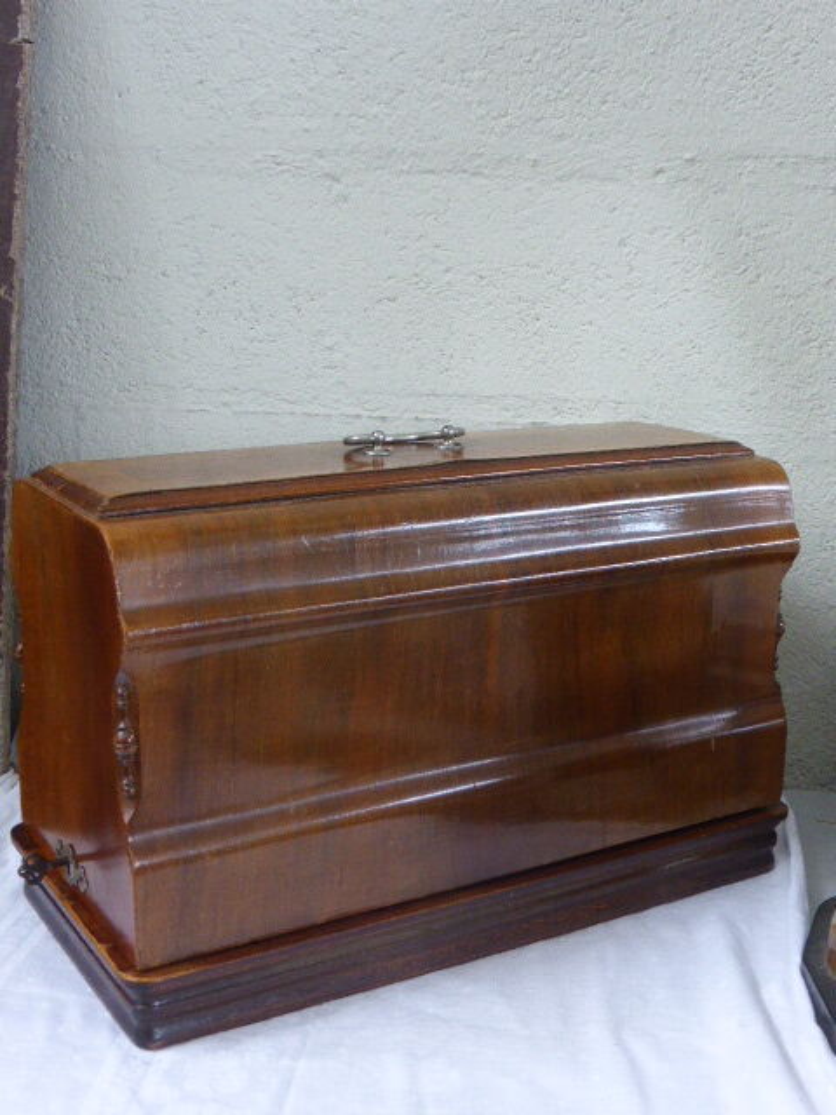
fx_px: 1481
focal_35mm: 46
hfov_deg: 31.5
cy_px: 558
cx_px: 418
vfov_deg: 41.2
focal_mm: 7.9
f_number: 4.1
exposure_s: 1/40
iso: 400
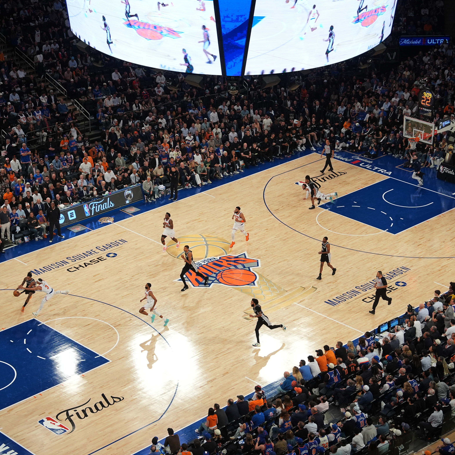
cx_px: 214
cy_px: 236
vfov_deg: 21.7
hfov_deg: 21.6
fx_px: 1190
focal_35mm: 80
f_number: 2.8
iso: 1250
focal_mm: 49
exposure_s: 1/640
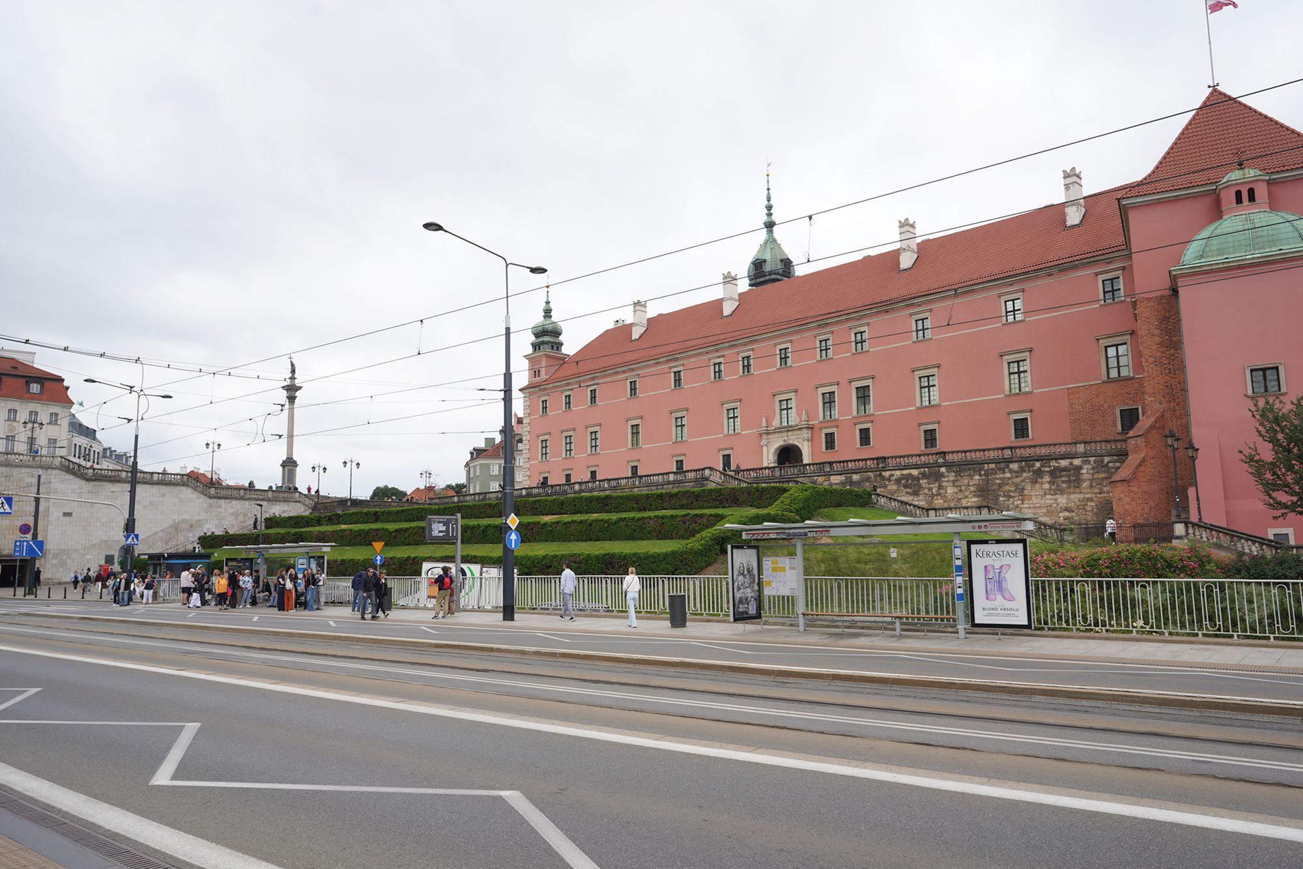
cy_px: 434
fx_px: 869
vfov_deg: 53.1
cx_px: 652
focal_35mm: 24
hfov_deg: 73.7
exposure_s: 1/100
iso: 100
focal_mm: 24
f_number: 10
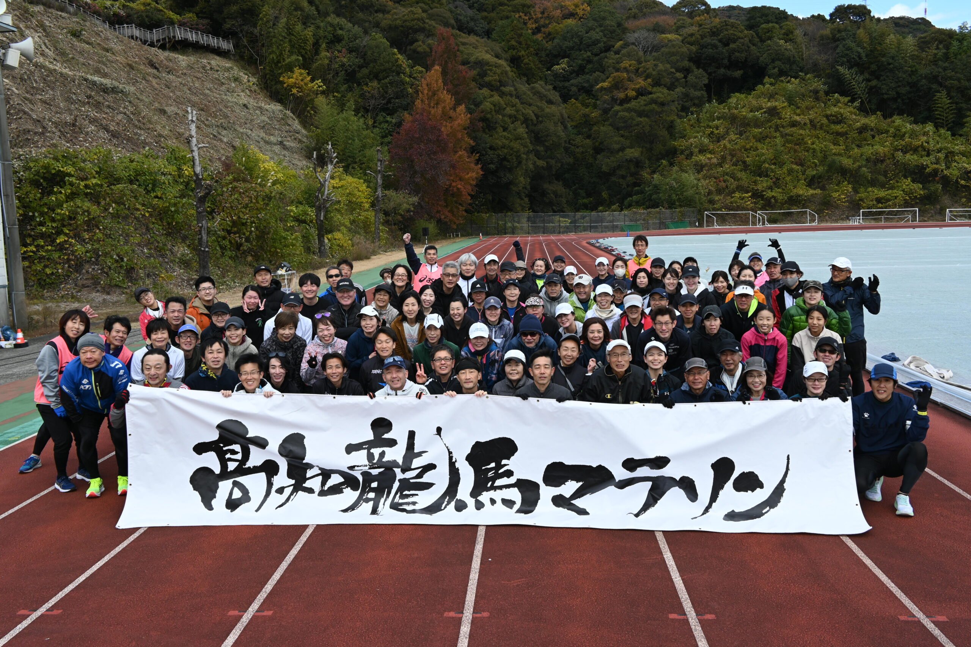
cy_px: 324
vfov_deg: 42.6
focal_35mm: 31
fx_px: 829
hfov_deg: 60.7
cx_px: 486
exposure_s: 1/250
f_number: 5.6
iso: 100
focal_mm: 20.5
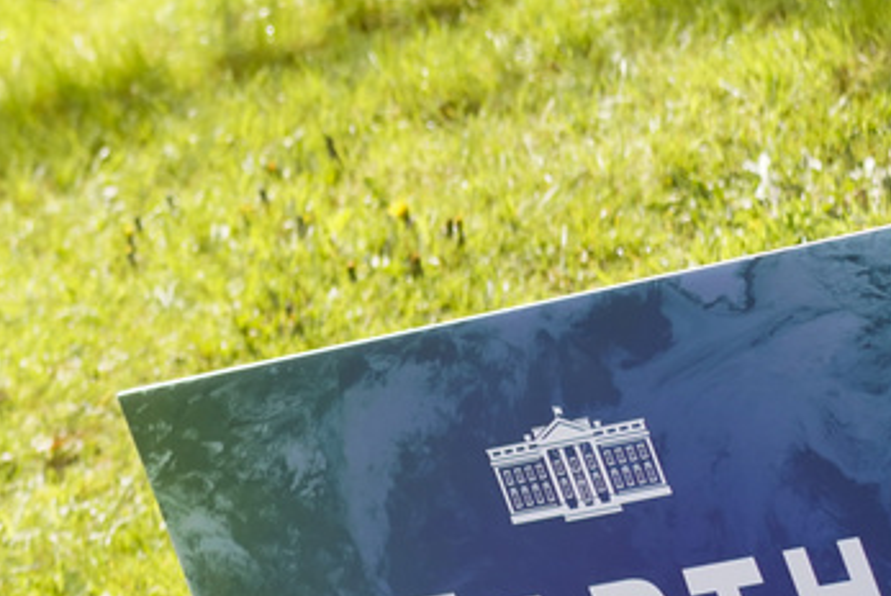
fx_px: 10230
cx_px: -313
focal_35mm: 413
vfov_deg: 3.3
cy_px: 86
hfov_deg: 5.0
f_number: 5.6
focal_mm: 140
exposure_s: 1/1000
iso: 1250
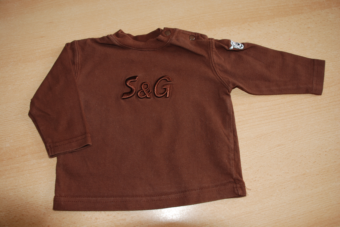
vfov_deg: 40.1
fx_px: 312
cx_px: 170
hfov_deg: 57.2
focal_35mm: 33
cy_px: 114
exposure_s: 1/60
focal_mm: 22
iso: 200
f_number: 3.8
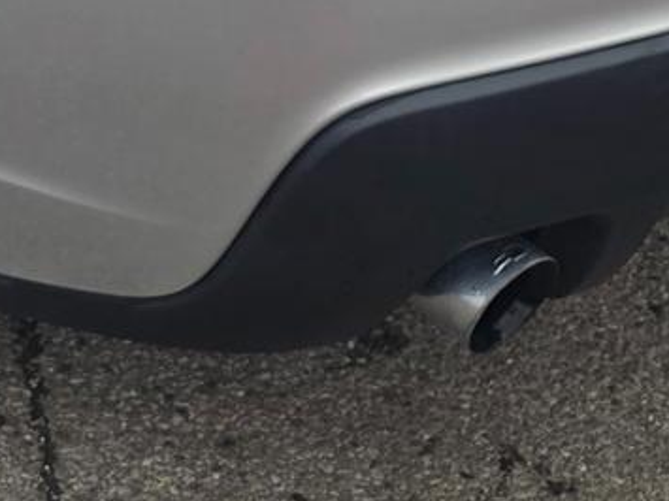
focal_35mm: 83
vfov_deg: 15.9
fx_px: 1604
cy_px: -307
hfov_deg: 23.5
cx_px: 249
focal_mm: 6.3
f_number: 1.7
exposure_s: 1/180
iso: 125
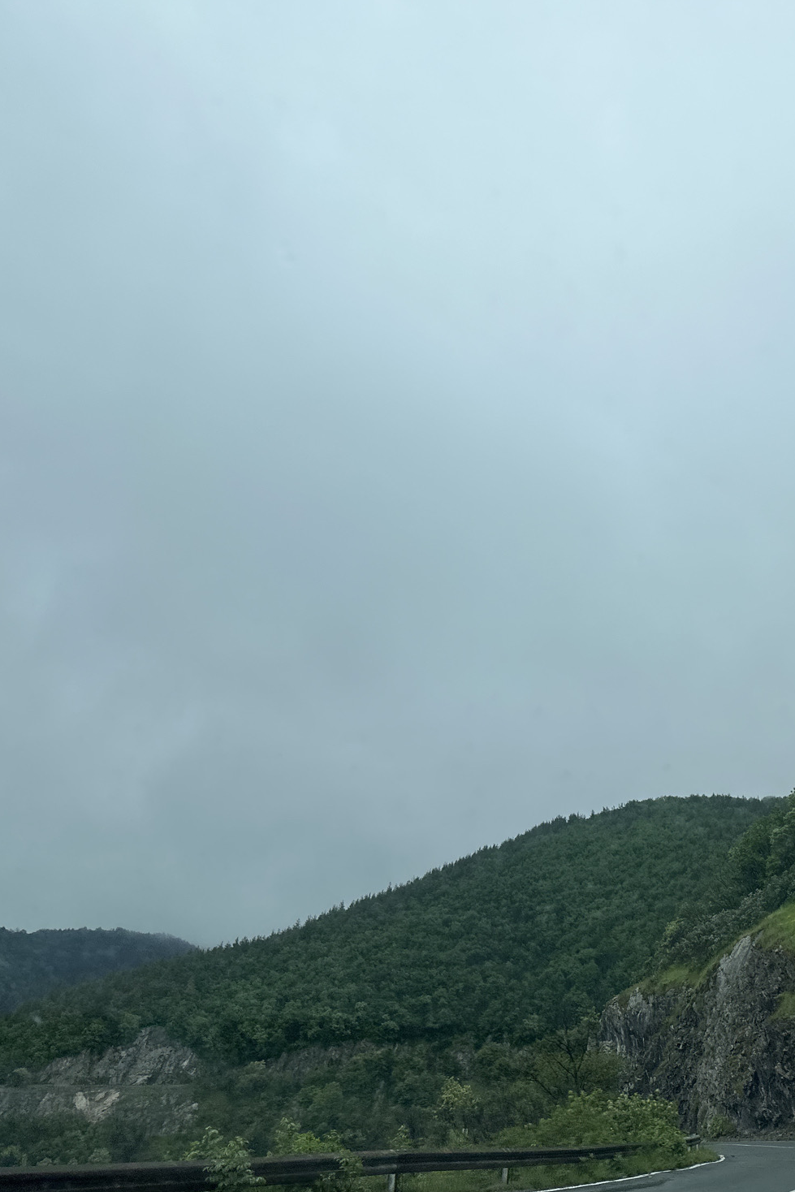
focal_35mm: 34
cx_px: 716
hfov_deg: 36.5
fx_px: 1126
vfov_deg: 55.8
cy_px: 600
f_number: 1.78
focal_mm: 6.86
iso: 80
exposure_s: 1/1812
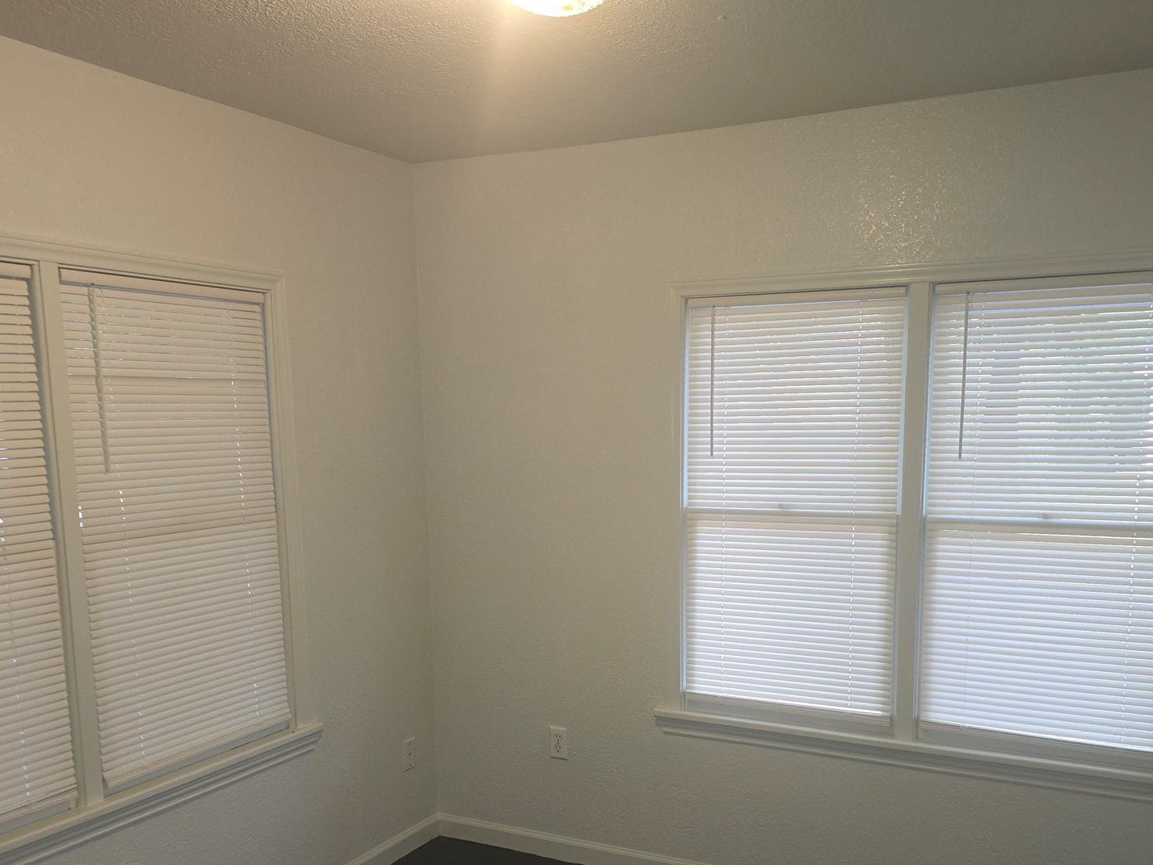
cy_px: 586
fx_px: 1099
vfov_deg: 42.3
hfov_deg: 55.3
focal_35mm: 33
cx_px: 604
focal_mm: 6.3
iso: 100
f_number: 1.7
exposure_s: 1/40
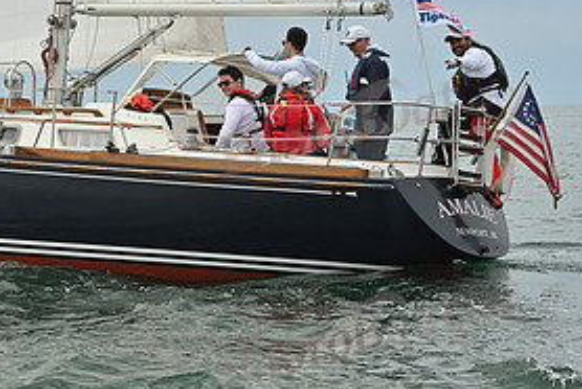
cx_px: 113
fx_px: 2363
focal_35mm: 146
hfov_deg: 14.0
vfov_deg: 9.4
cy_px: 43
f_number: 10
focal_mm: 70
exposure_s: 1/800
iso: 320
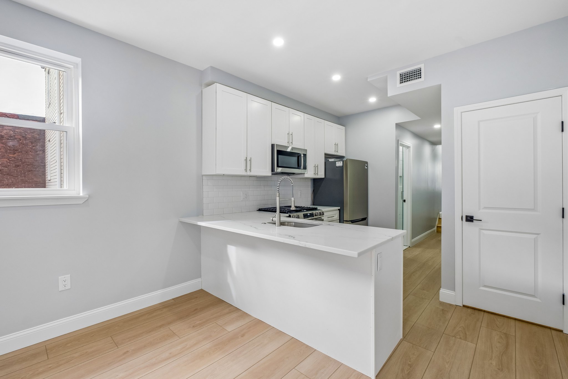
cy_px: 190
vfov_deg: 77.3
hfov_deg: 100.4
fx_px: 237
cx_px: 284
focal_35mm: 15
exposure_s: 1/13
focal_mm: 10
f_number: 8
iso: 250
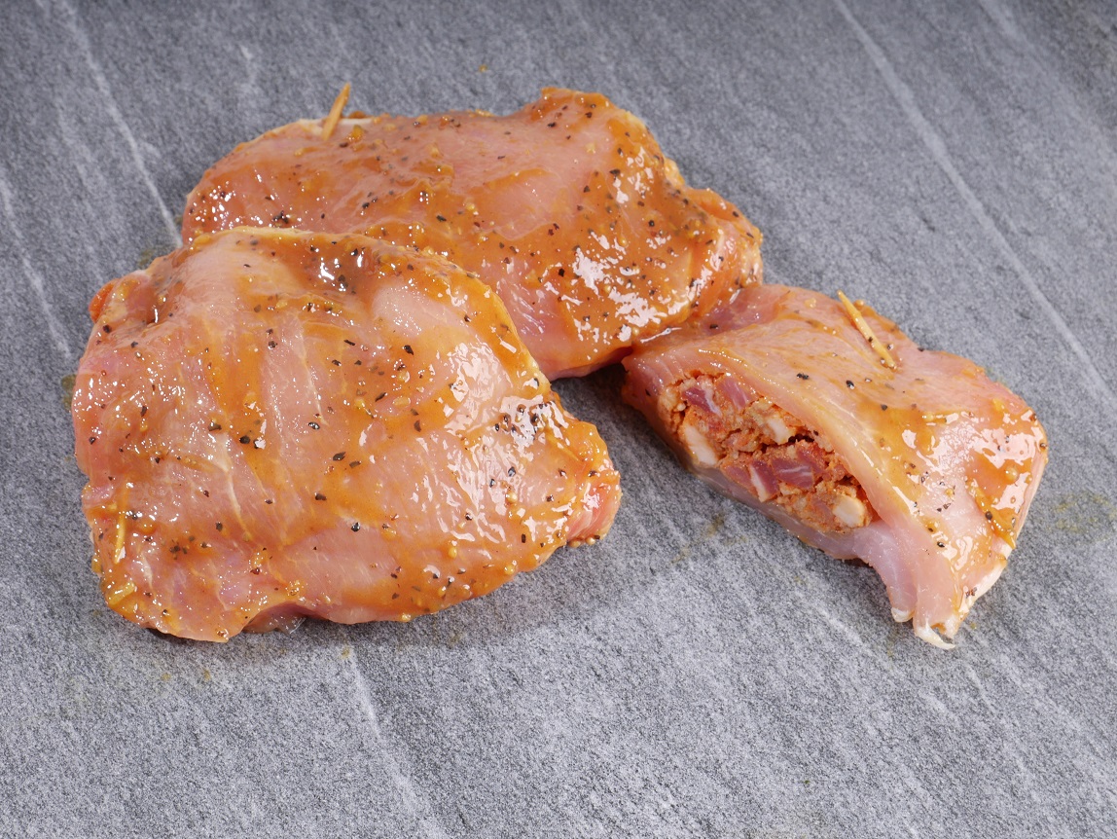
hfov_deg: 22.7
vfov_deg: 17.2
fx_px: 2776
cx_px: 558
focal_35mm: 86
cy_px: 420
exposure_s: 1/160
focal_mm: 43
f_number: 9
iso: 200
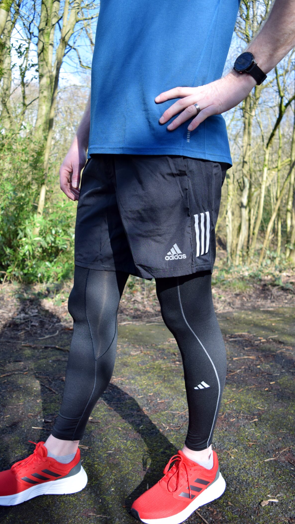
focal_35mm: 29
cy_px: 256
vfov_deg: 66.1
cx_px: 131
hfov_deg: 40.1
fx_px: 403
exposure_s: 1/1000
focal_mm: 18
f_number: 4
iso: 400
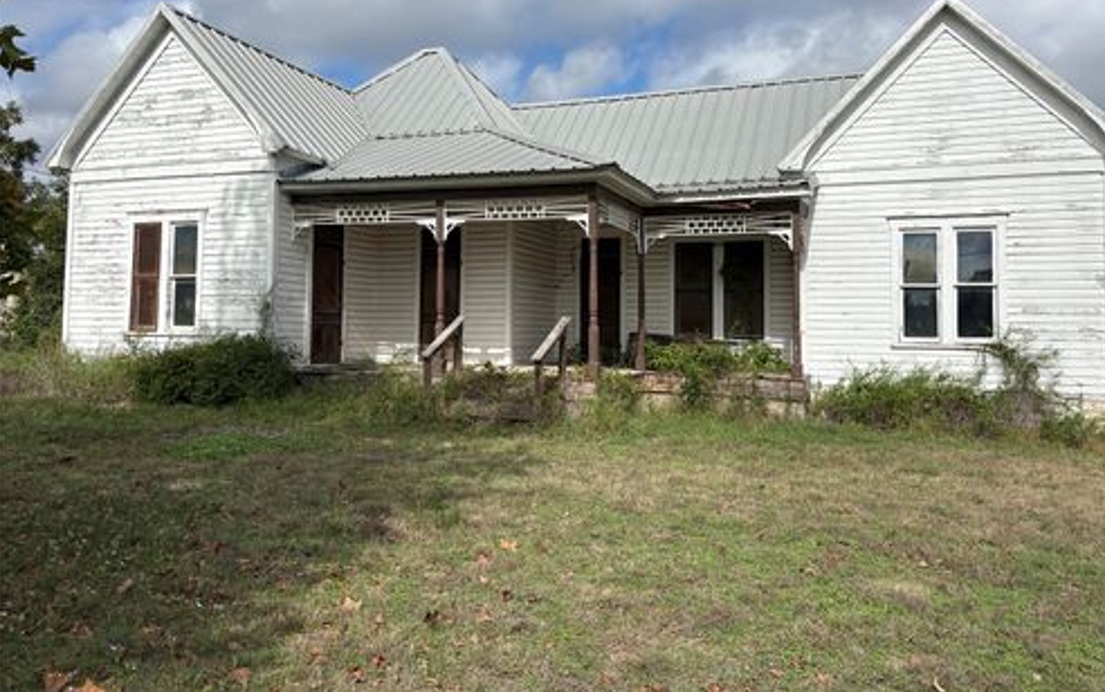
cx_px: 559
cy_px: 280
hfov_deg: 66.4
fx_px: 844
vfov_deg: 44.4
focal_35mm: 28
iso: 50
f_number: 1.6
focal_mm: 5.96
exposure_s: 1/5814
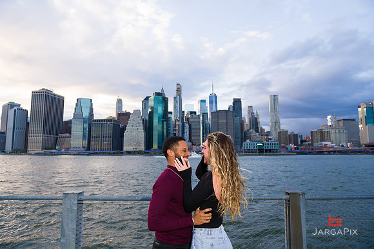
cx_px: 187
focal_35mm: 24
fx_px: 249
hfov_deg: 73.7
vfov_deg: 53.2
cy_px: 124
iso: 250
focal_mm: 24
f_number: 4
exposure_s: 1/200
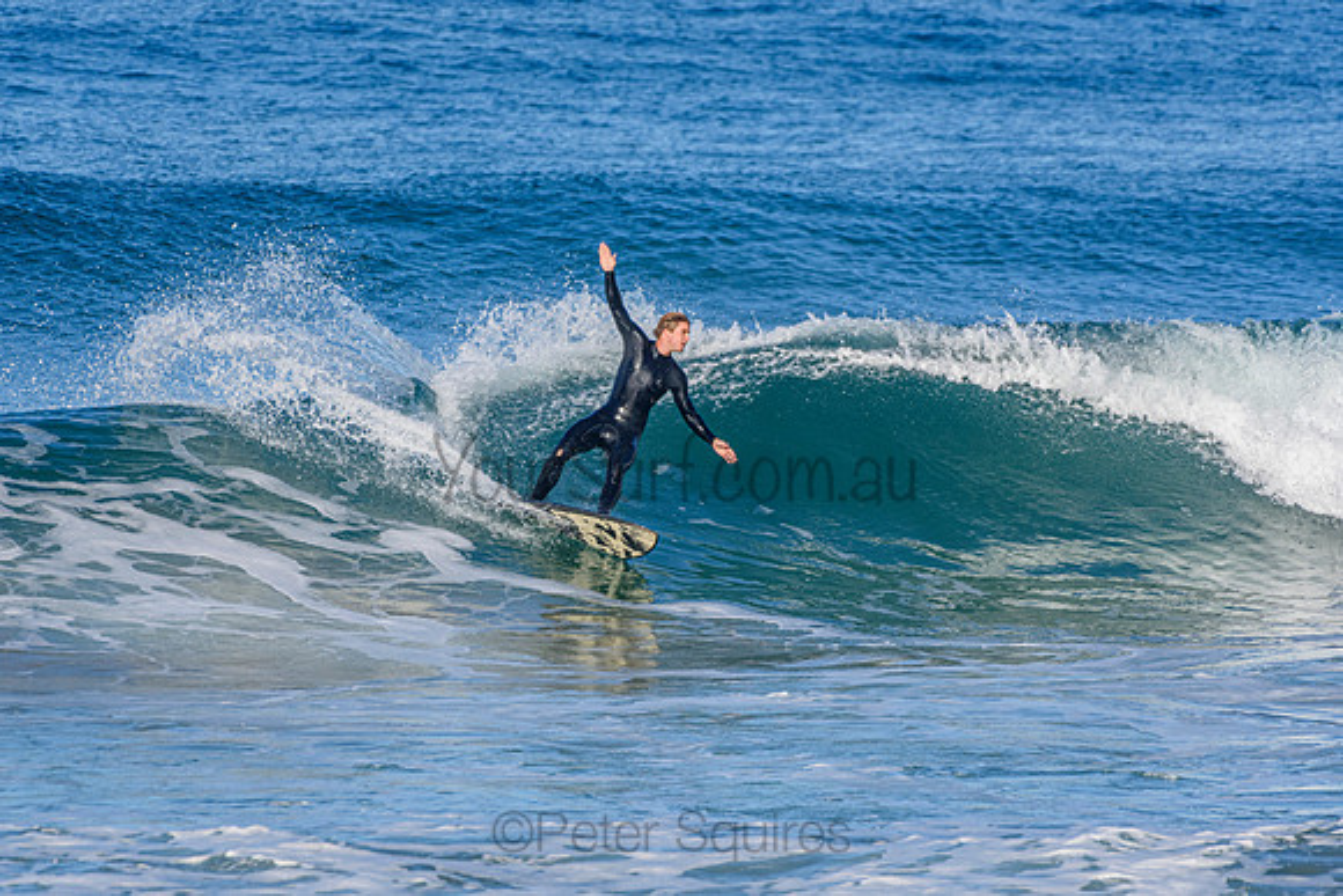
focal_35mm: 750
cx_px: 672
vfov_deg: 1.8
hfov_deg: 2.7
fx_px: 27984
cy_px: 448
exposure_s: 1/2000
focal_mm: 500
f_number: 5.6
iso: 360
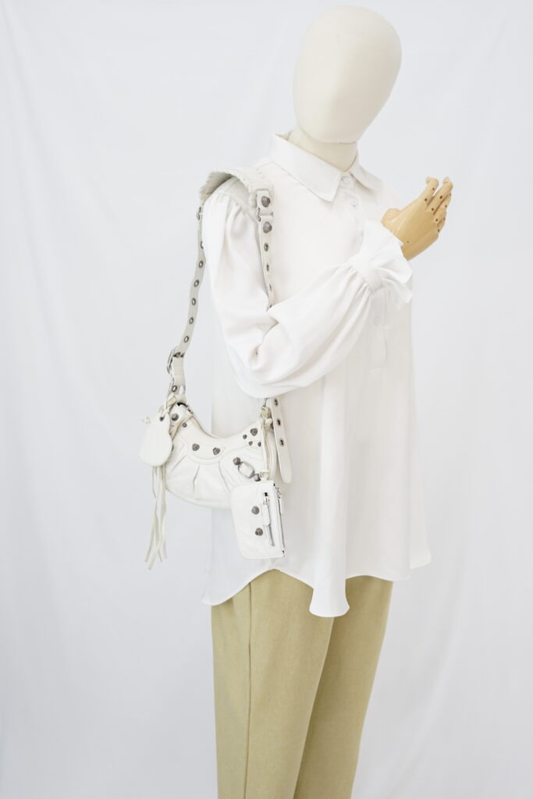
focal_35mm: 50
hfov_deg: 27.0
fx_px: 1110
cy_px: 400
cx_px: 266
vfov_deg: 39.6
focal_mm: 50
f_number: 5.6
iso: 640
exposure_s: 1/13
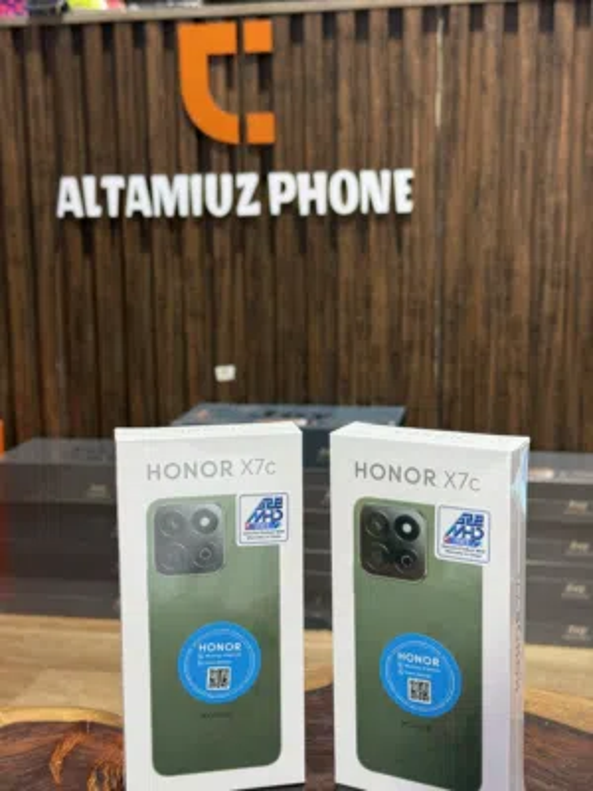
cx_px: 296
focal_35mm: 48
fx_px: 1096
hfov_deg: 30.3
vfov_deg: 39.7
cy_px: 396
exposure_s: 1/100
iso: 160
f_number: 1.78
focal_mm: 6.76
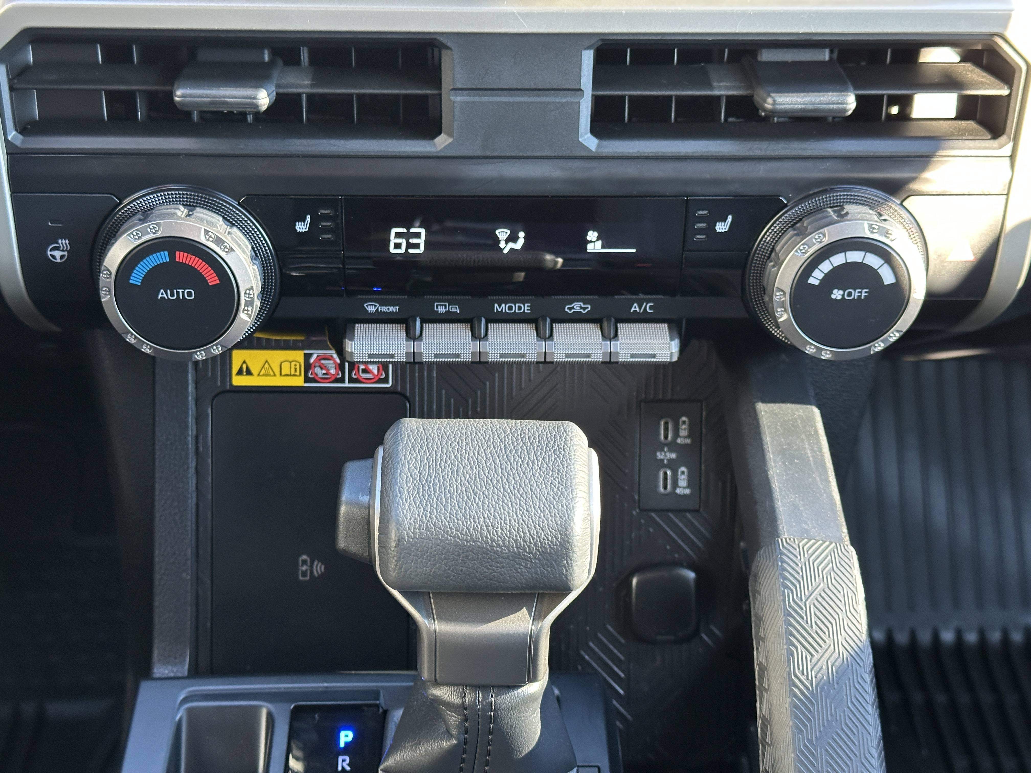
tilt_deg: -39.0
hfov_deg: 39.7
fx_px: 1430
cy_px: 386
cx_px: 516
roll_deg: +2.0
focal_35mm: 48
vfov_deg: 30.3
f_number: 1.78
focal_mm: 6.86
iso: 250
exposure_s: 1/60
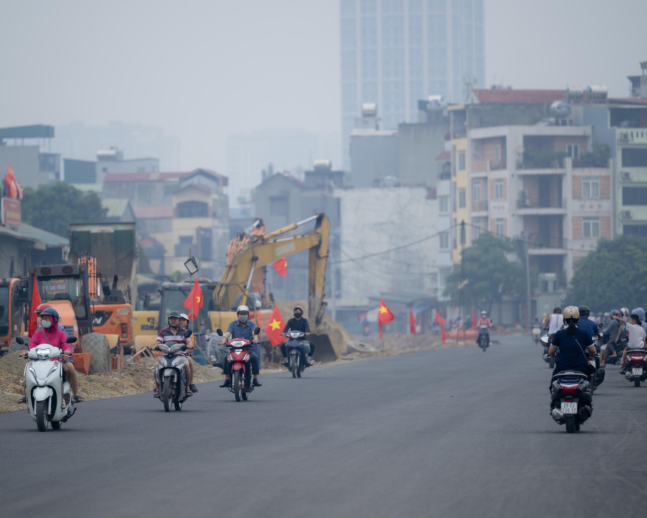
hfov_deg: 8.2
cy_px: 243
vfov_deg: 6.6
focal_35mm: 235
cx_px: 302
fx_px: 4501
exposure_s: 1/800
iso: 100
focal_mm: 190
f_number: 2.8
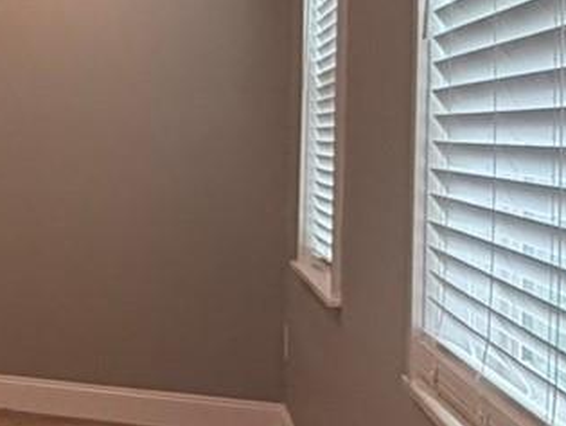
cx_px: -309
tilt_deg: +0.8
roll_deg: -1.1
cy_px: 97
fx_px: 1162
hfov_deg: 22.1
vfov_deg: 20.6
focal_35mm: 71
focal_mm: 2.22
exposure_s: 1/120
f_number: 2.2
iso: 160
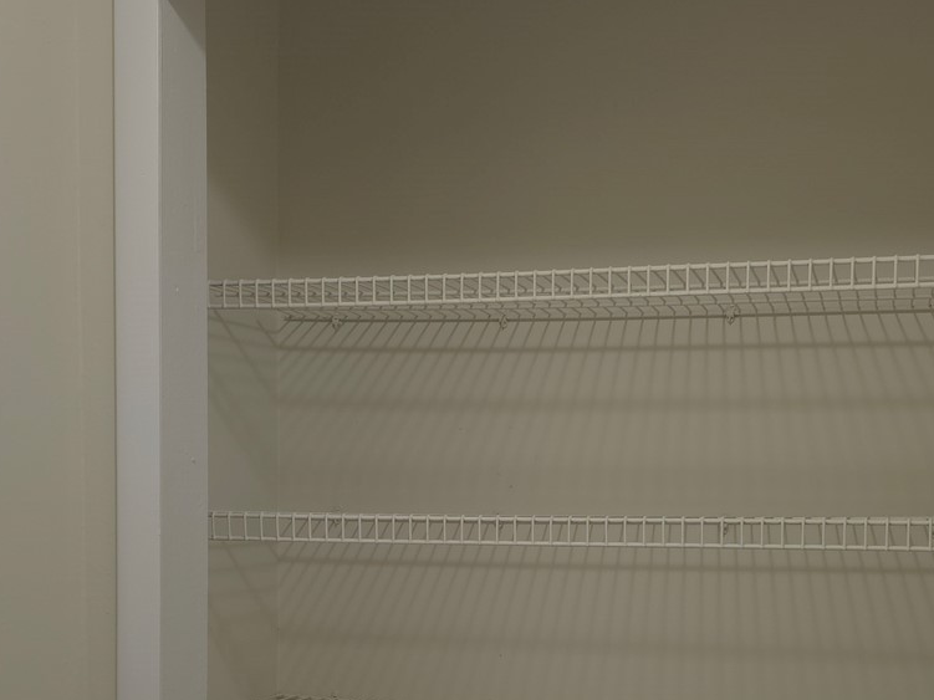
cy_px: 624
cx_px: 469
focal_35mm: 49
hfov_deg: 38.9
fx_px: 1322
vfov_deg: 28.6
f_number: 1.7
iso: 80
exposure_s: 1/60
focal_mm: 6.3
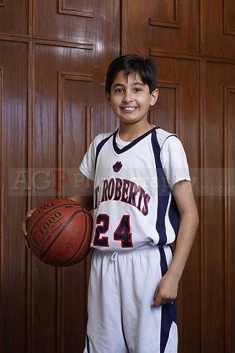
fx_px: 833
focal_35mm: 85
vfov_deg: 23.9
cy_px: 176
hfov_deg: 16.1
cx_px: 118
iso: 200
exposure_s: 1/250
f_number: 5.6
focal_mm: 85
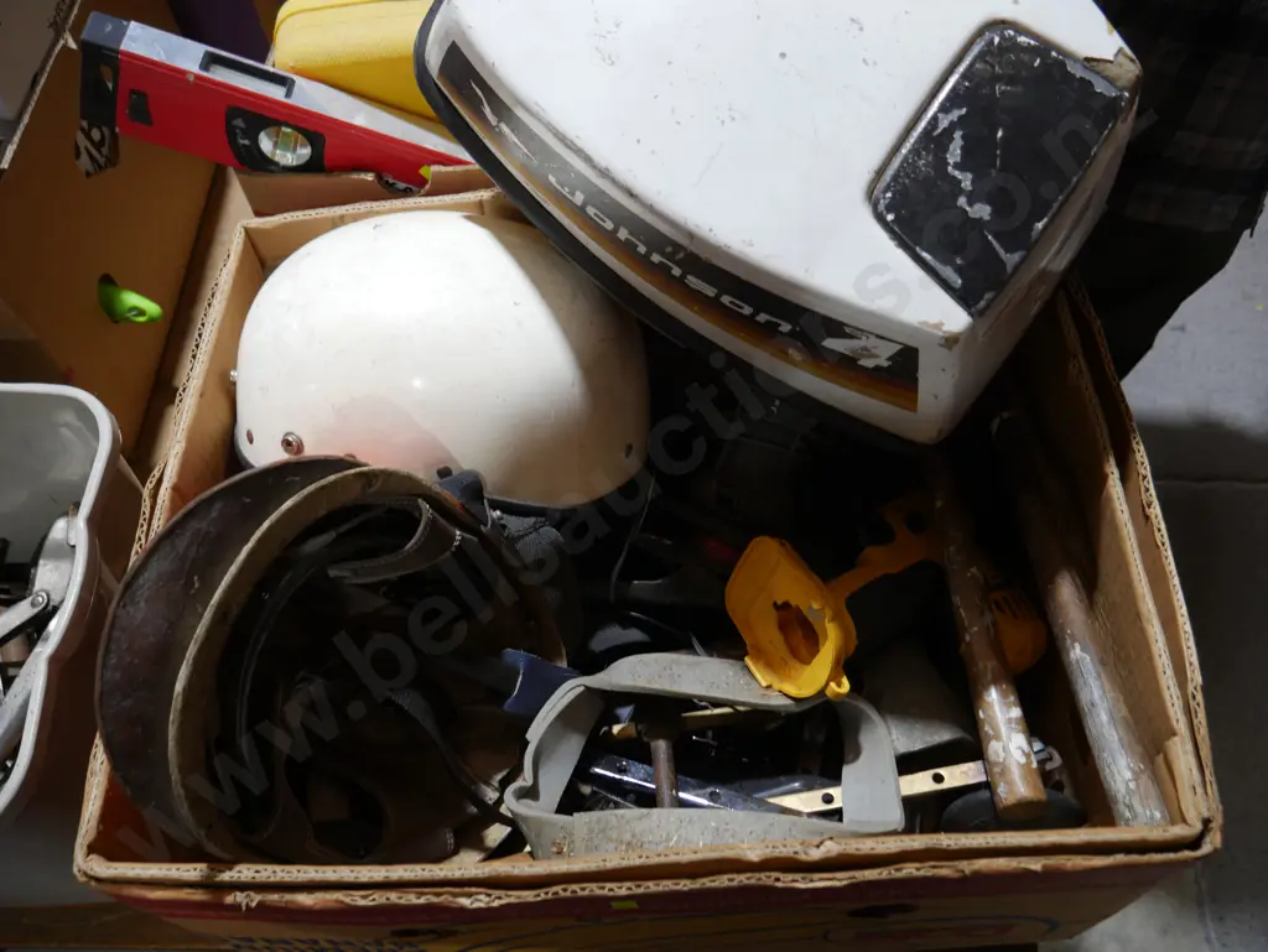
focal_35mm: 28
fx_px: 1026
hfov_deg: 63.4
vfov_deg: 49.8
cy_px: 476
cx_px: 634
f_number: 3.5
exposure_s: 1/60
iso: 320
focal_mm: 14
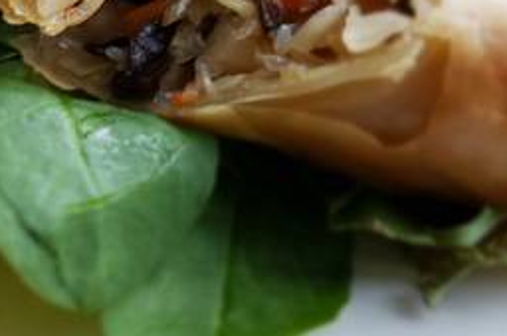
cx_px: 129
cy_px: -79
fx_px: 872
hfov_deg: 31.8
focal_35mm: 62
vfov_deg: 20.3
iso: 64
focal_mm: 4.3
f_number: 1.5
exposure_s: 1/60
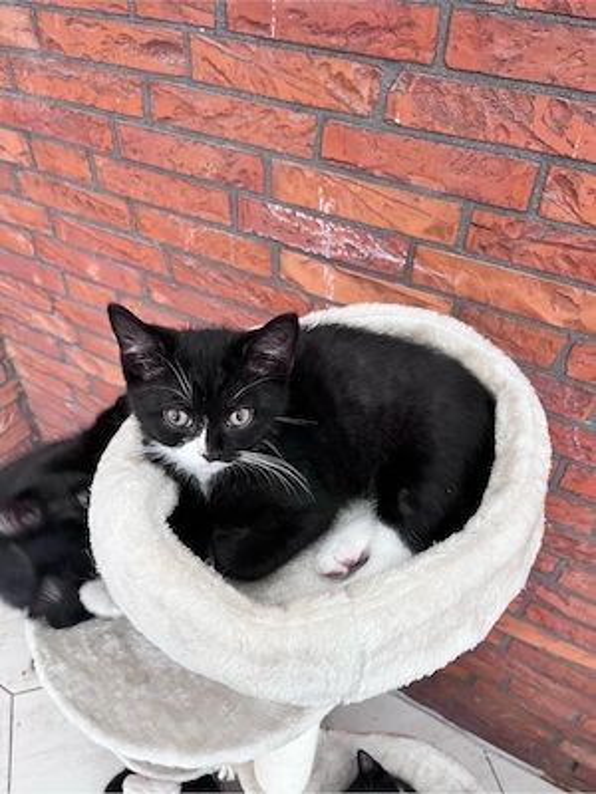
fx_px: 597
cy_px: 397
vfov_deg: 67.3
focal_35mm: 26
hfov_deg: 53.1
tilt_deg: -41.5
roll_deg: -1.2
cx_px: 298
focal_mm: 5.1
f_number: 1.6
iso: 320
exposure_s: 1/60
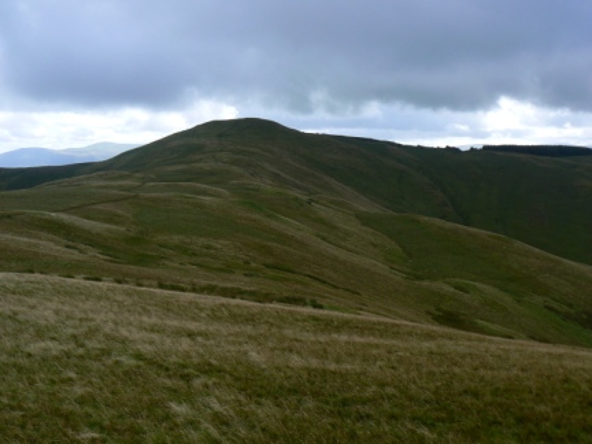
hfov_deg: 51.4
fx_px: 616
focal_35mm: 36
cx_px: 296
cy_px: 222
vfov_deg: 39.7
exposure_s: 1/400
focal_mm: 6
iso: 80
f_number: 5.6
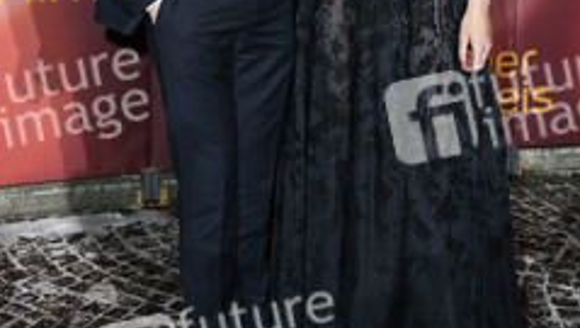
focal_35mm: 77
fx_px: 1185
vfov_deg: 15.4
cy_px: -15
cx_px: 289
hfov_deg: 27.5
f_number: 6.3
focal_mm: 44
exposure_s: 1/160
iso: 500
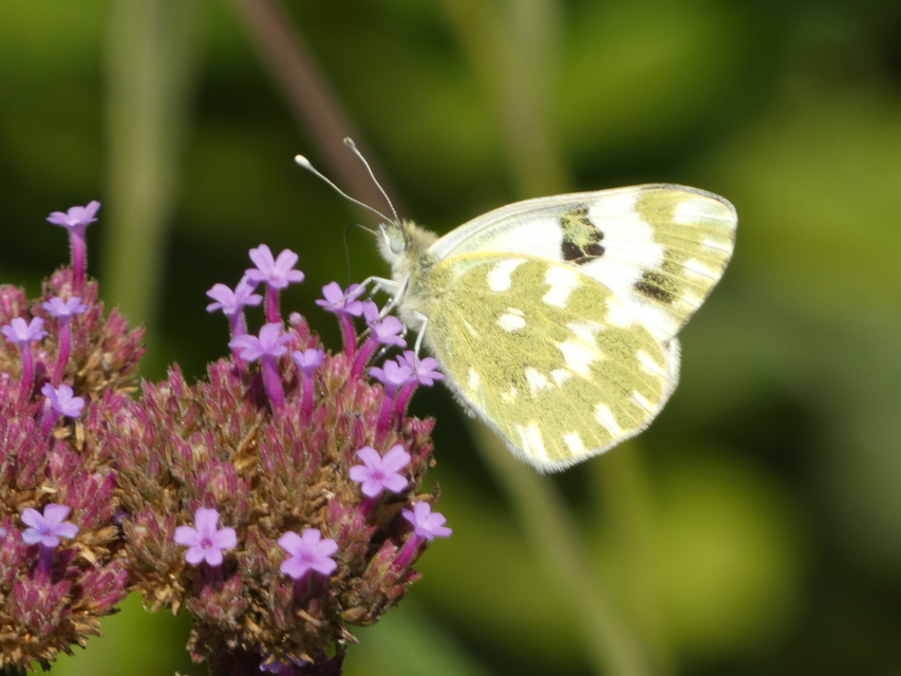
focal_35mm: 827
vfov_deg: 1.8
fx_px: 21529
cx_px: 450
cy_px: 338
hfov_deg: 2.4
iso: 80
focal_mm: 148.1
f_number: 5.6
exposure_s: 1/160
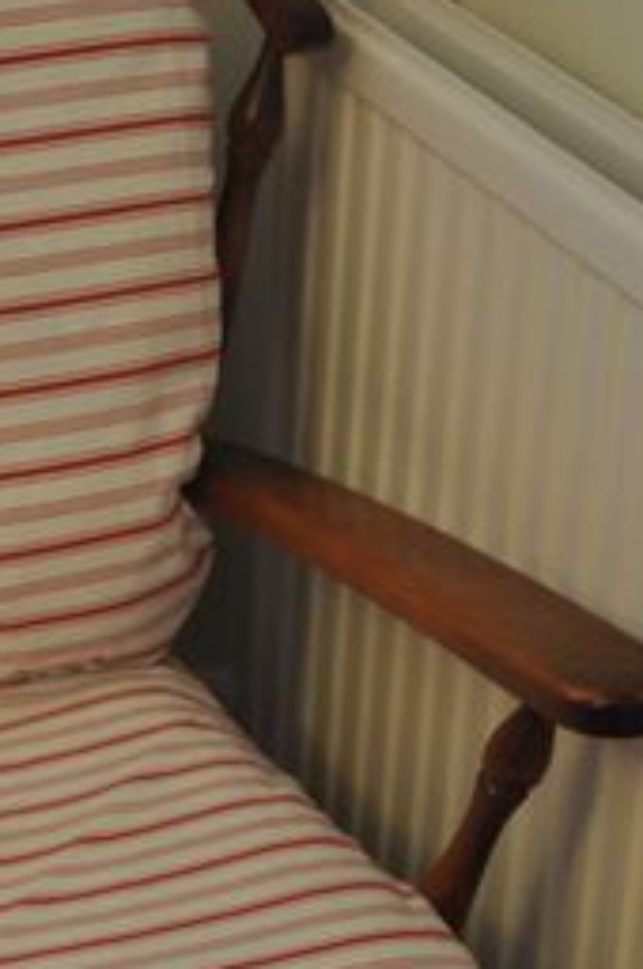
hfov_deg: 12.2
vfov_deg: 18.7
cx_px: -142
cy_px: 634
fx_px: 2928
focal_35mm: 109
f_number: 4
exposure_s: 1/15
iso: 720
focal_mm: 26
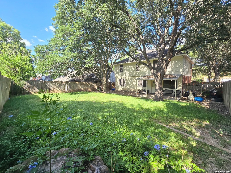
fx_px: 87
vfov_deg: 89.9
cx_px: 116
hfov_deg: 106.2
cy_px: 86
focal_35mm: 13
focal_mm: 2.2
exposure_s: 1/438
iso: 50
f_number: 2.2
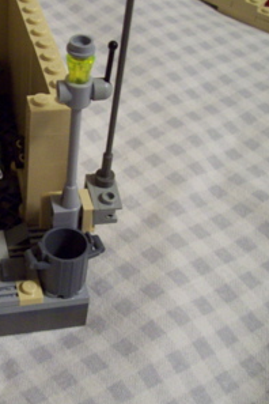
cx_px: 4
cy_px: 216
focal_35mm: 63
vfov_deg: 31.9
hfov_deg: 20.9
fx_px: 706
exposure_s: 1/8
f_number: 2.7
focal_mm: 6
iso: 200
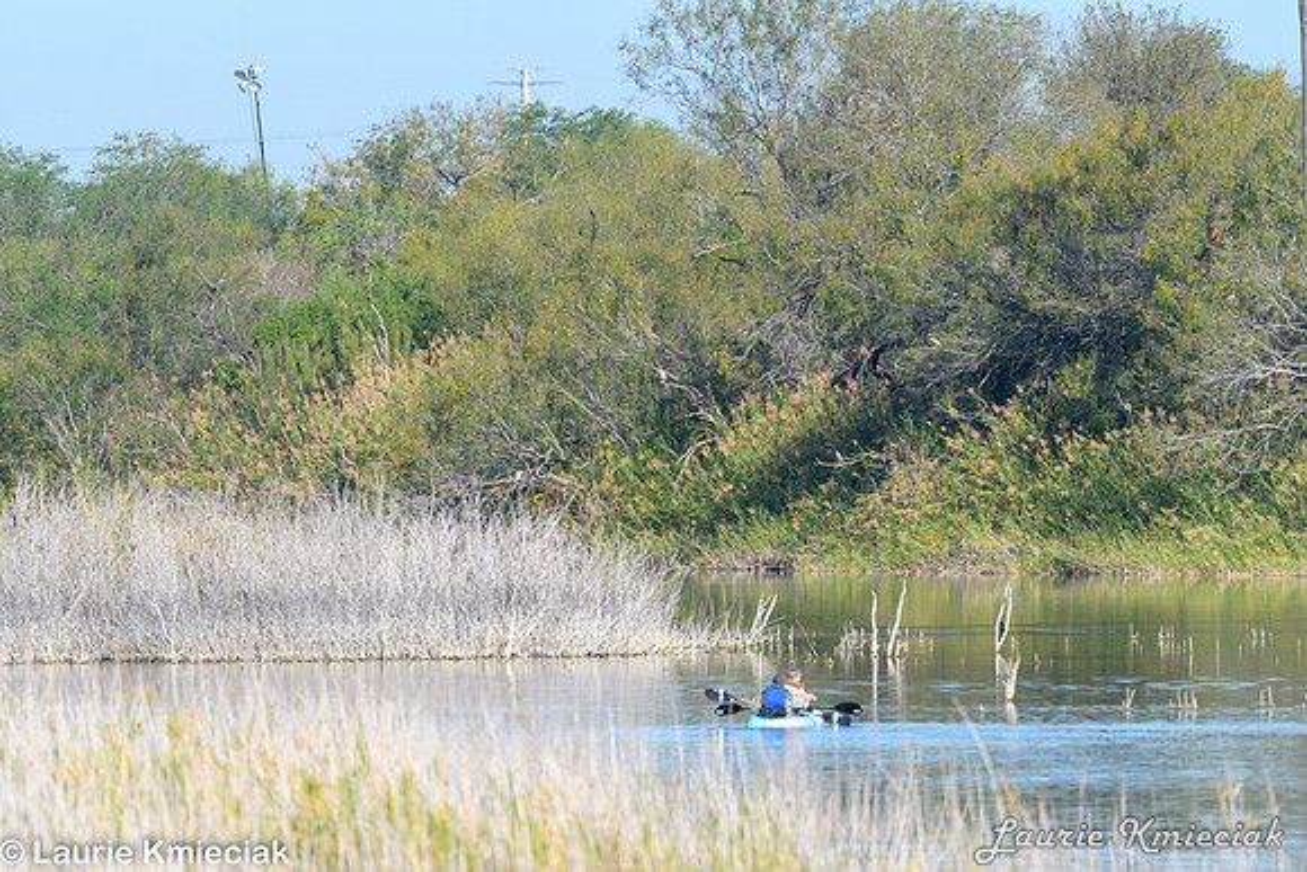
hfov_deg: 2.7
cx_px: 654
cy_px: 436
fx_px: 27234
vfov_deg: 1.8
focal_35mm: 750
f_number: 5.6
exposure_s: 1/2500
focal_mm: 500
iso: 450
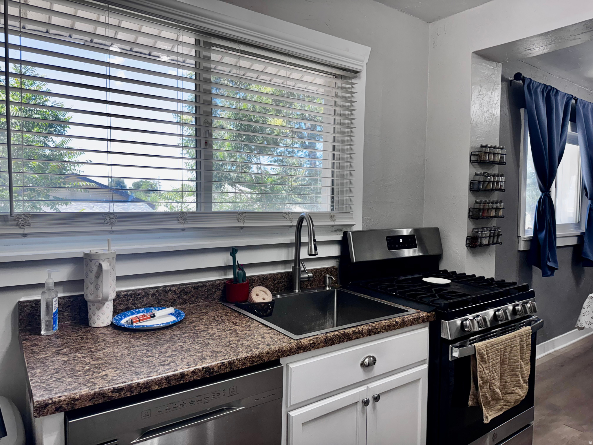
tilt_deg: -2.0
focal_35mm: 24
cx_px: 296
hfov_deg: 71.6
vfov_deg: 56.8
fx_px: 411
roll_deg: -0.9
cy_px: 222
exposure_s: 1/326
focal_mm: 6.76
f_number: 1.78
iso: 80
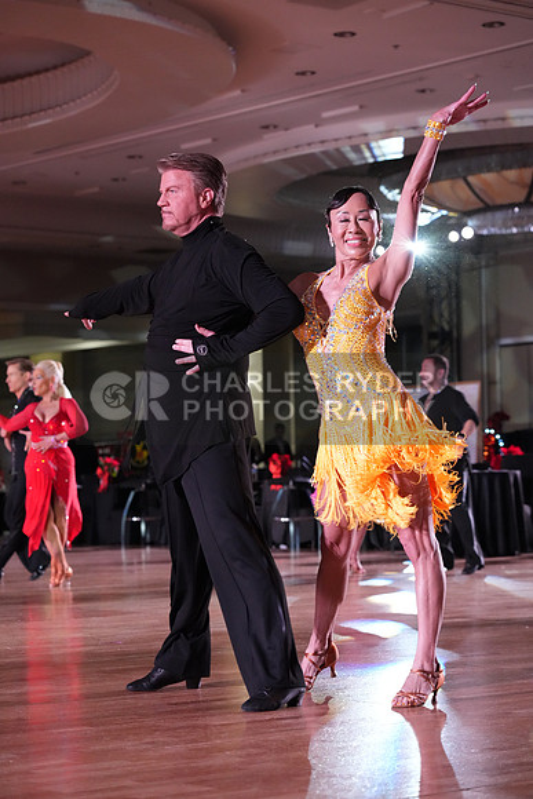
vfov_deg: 22.4
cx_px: 266
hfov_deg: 15.0
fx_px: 2020
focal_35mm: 91
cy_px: 400
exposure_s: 1/320
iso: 5000
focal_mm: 91
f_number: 5
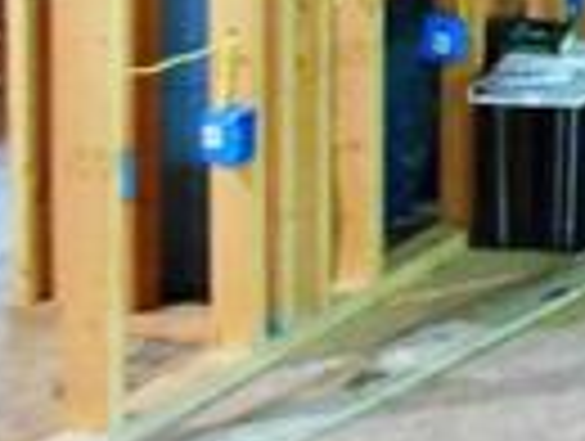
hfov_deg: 12.9
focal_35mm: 128
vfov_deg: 11.0
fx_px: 2167
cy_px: -306
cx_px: 1260
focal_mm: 4.6
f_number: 3.2
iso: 800
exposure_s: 1/6
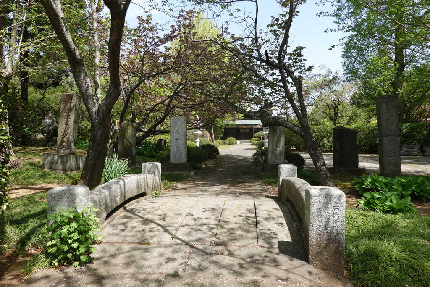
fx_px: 287
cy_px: 144
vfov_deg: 53.1
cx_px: 215
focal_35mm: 24
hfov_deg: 73.7
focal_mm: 9.01
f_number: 5.6
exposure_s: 1/200
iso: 125
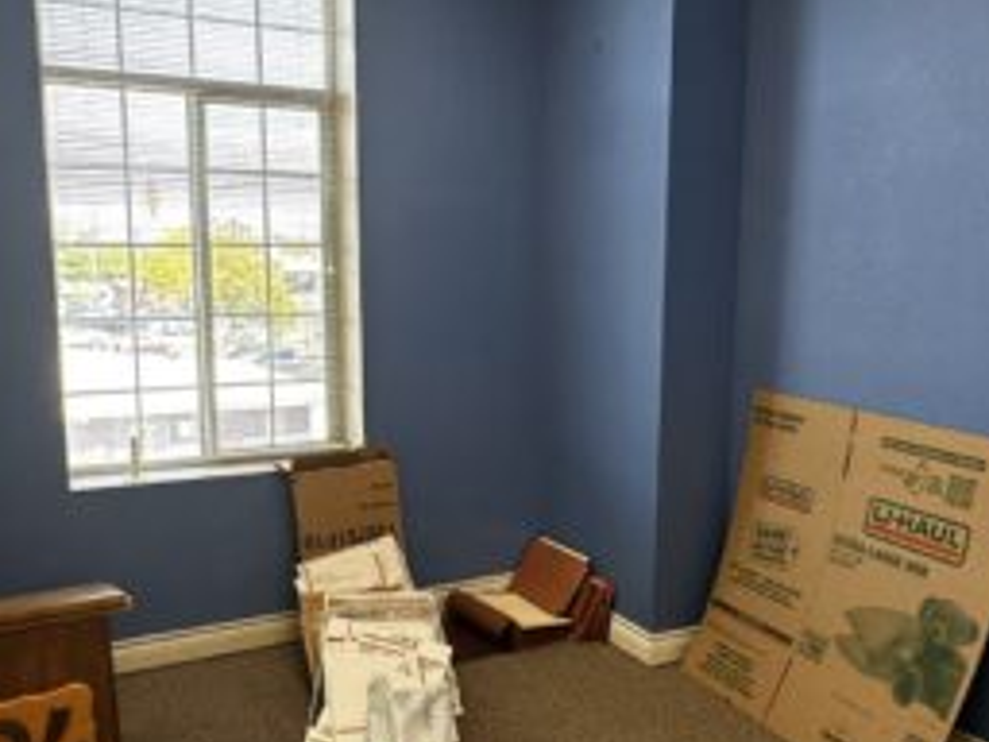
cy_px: 425
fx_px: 1000
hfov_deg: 52.6
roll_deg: -0.8
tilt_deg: -8.6
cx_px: 491
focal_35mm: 35
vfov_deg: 40.6
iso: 80
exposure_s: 1/120
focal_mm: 2.22
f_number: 2.2
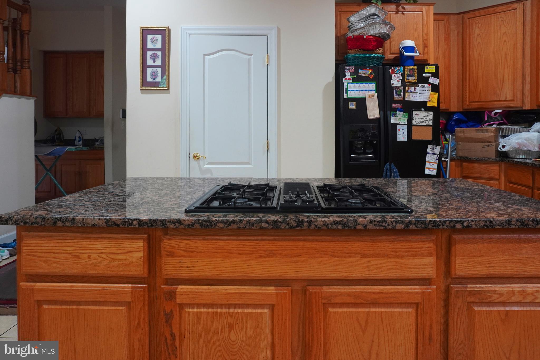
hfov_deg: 73.7
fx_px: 360
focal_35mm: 24
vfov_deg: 53.1
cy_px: 180
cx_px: 270
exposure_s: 1/6
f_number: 7.1
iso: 800
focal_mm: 16
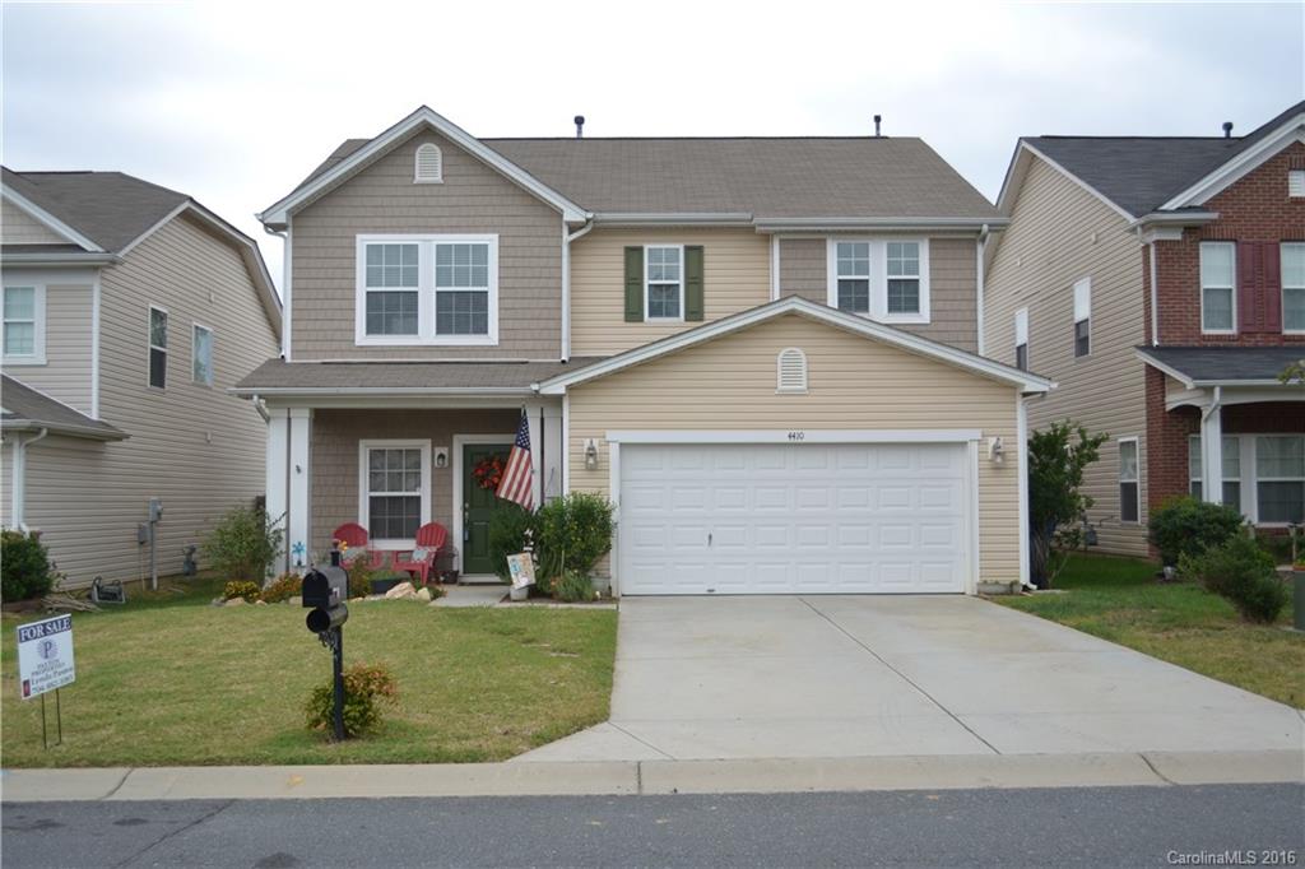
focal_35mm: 36
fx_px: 1305
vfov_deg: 36.8
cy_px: 434
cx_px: 652
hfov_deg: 53.1
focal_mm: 24
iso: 100
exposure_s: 1/400
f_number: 4
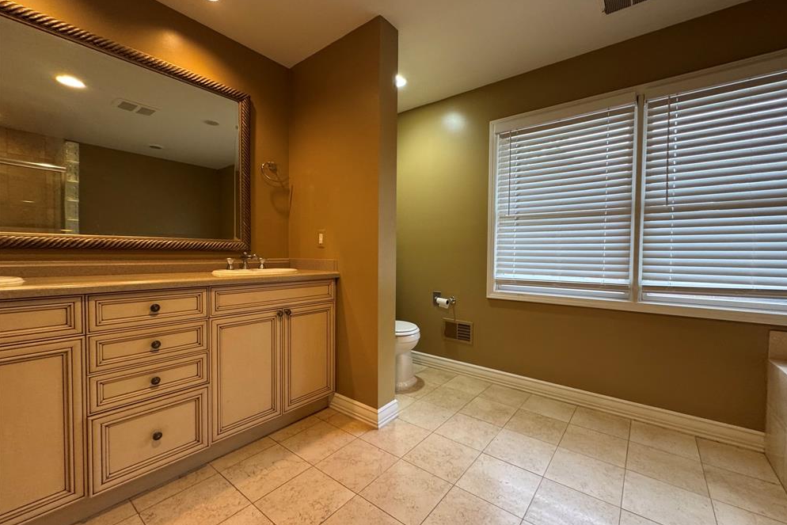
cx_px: 403
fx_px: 328
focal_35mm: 15
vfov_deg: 77.3
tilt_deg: -2.2
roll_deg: -1.1
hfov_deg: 100.4
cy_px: 264
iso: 200
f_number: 2.2
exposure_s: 1/60
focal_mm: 2.22
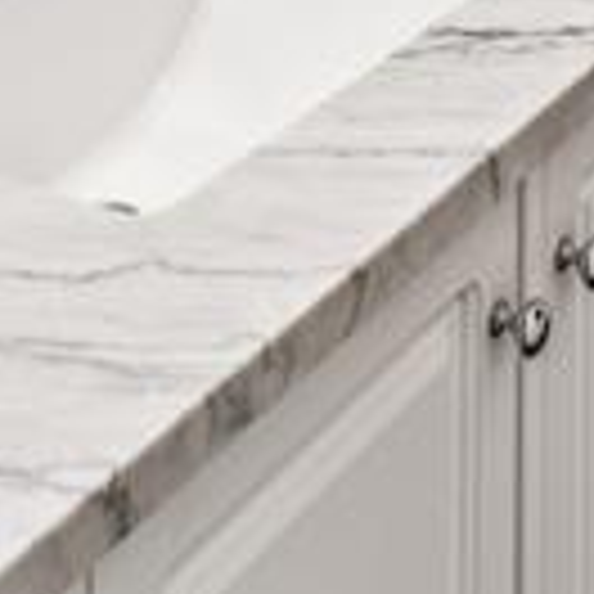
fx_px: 1863
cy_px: -684
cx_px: 716
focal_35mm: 96
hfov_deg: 17.3
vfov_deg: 14.3
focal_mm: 14.6
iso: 400
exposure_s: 1/3.33
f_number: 13
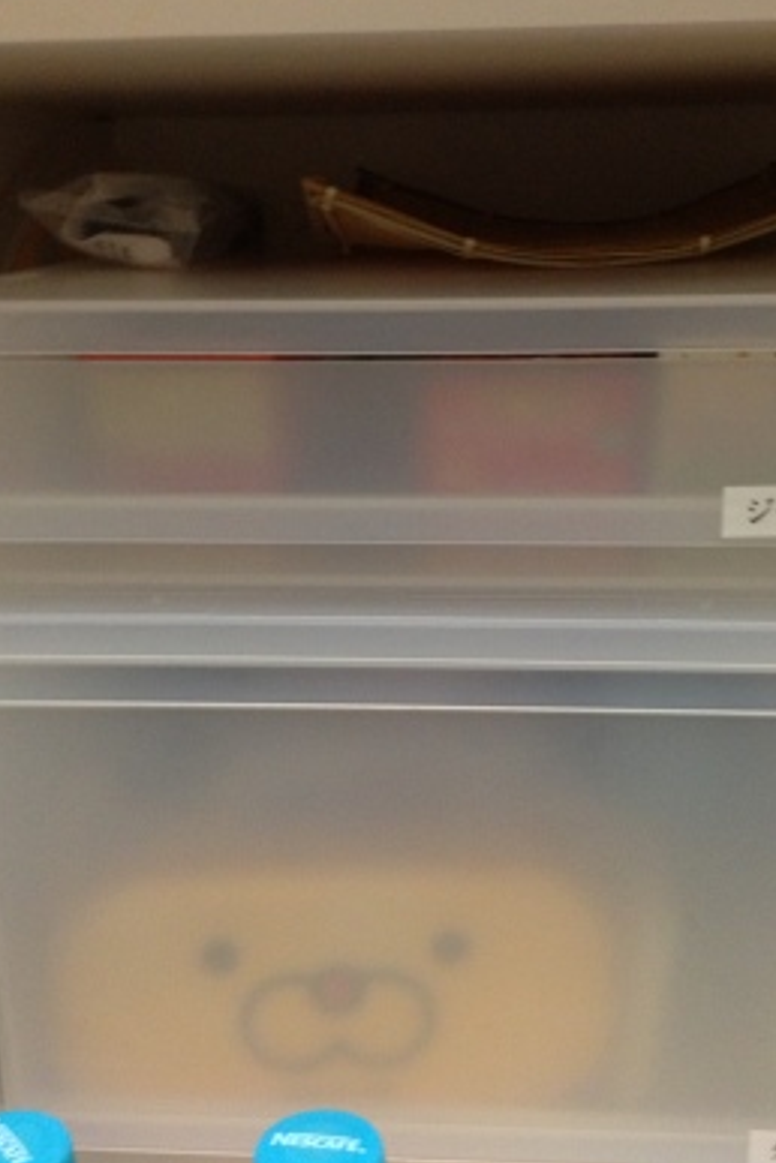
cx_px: 432
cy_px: 613
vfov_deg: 41.9
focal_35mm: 47
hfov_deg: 28.6
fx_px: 1520
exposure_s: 1/20
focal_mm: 4.28
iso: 250
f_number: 2.4
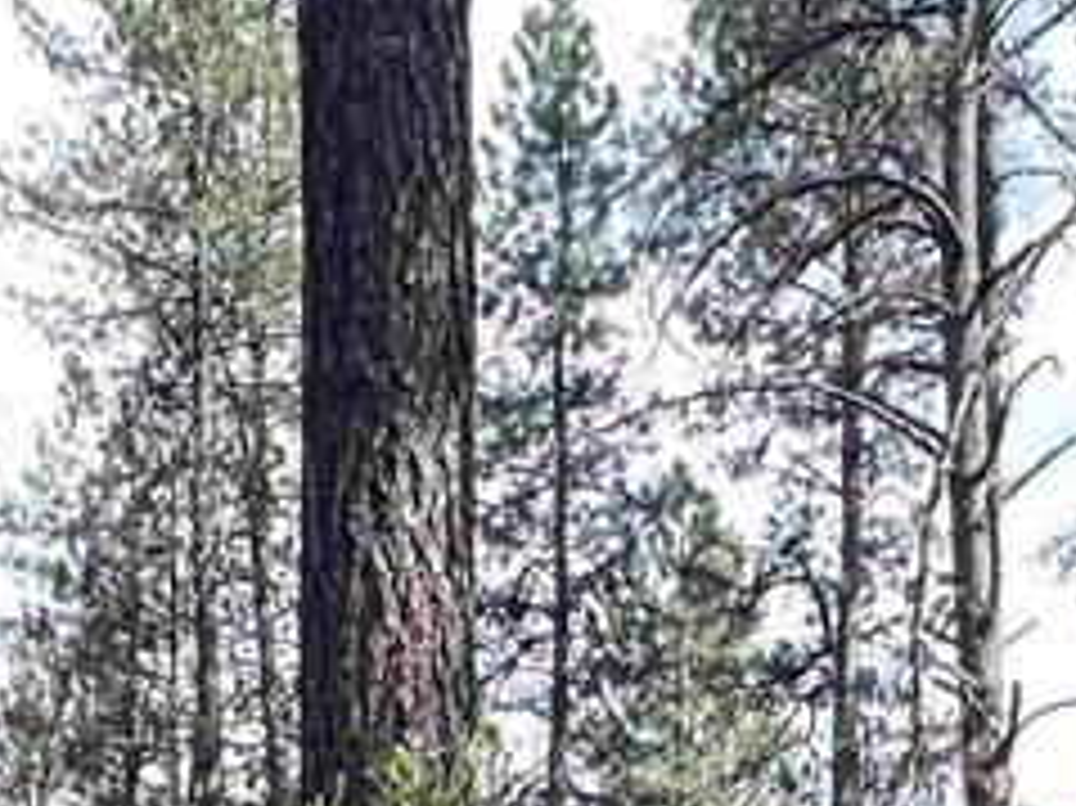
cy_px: 1580
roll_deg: -1.8
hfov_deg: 32.2
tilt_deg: -4.3
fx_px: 1864
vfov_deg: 17.7
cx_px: 482
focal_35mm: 60
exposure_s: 1/143
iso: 40
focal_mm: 2.22
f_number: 2.2
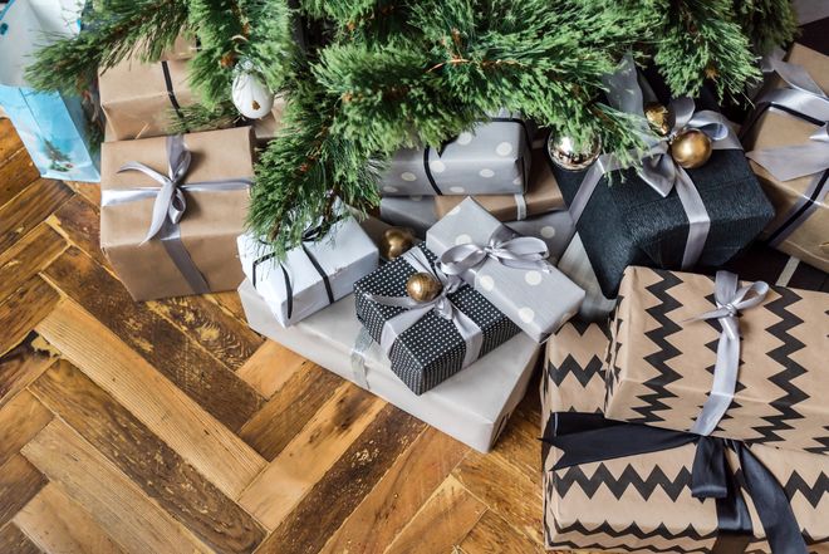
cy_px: 277
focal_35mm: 39
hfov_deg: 49.5
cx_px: 414
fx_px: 899
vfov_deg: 34.3
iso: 1600
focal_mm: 39
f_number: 4
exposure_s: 1/60
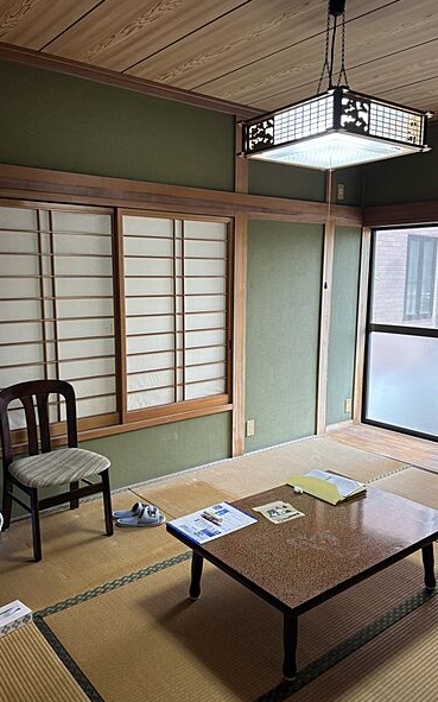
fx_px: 535
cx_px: 224
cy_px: 352
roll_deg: -1.3
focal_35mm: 28
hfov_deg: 44.5
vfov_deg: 66.5
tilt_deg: -9.5
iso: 100
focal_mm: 5.96
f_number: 1.6
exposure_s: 1/60
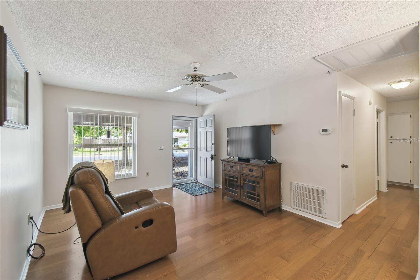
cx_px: 210
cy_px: 140
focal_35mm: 15
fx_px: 175
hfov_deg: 100.4
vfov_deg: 77.3
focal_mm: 10
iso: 100
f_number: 7.1
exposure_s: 1/10
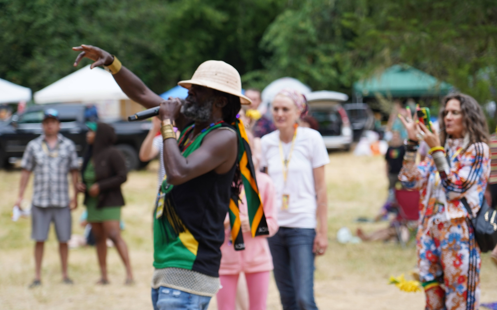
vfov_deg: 11.6
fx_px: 1531
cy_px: 167
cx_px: 250
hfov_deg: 18.4
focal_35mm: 113
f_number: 4
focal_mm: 105
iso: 250
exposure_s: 1/160
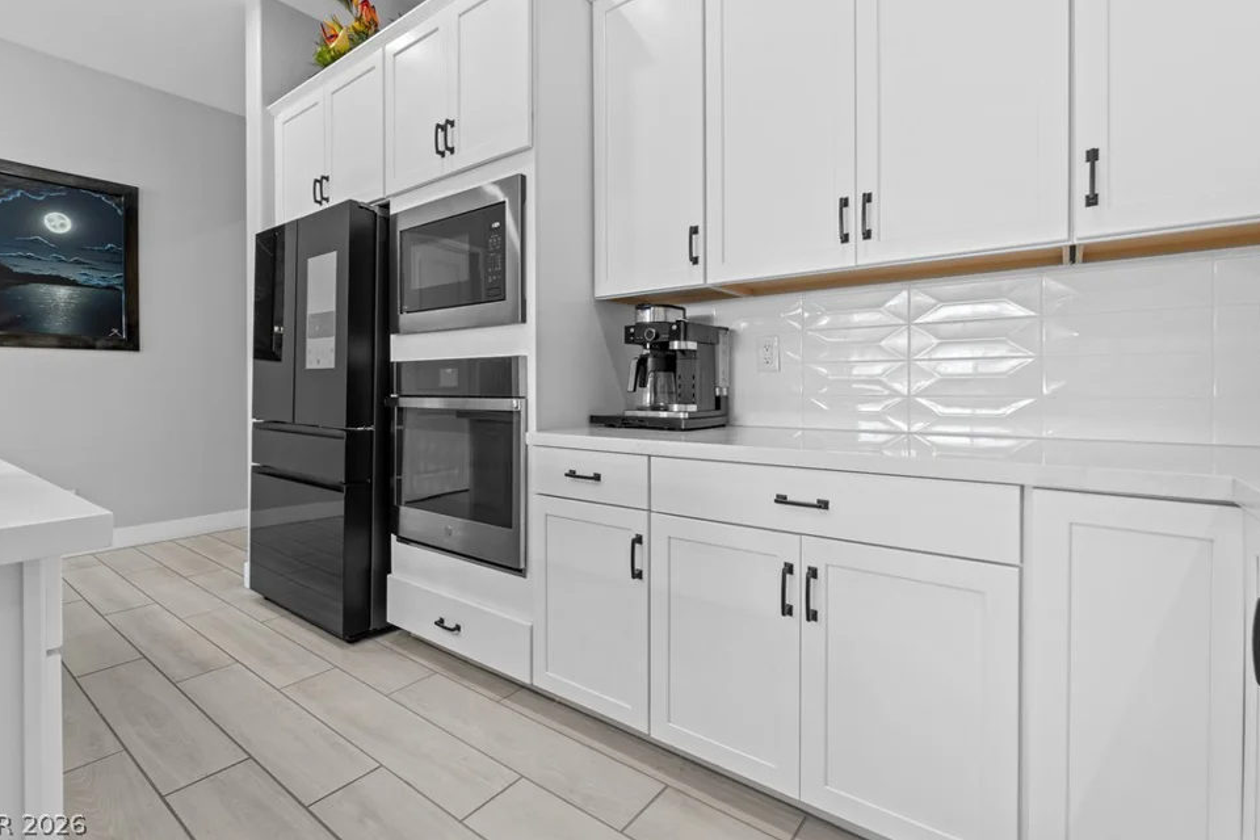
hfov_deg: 96.7
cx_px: 627
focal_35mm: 16
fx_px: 560
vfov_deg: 73.7
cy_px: 396
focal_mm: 10
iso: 100
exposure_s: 1
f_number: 9
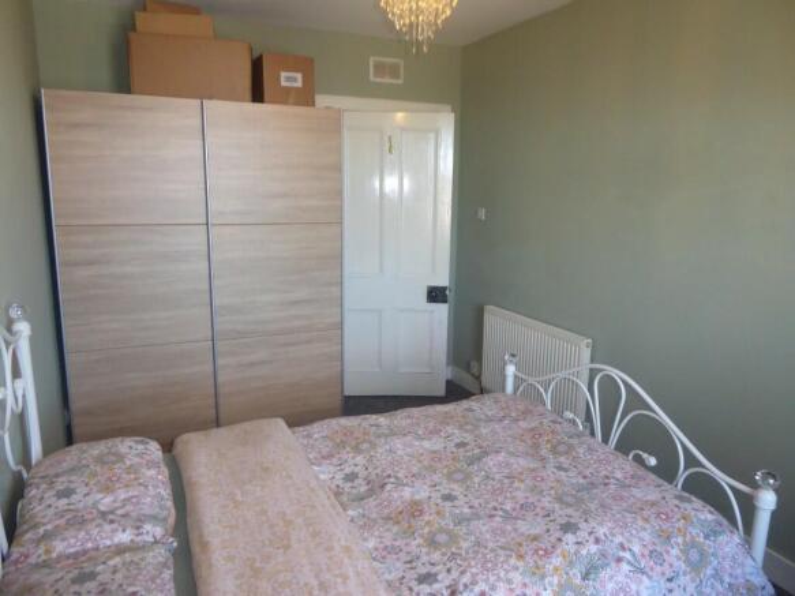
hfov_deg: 69.4
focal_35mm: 25
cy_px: 298
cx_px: 398
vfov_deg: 54.9
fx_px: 574
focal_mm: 4.3
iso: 400
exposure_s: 1/60
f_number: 3.3
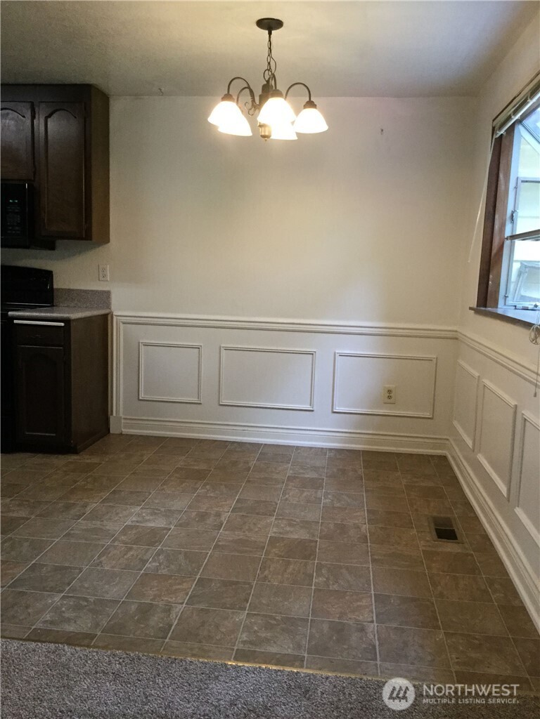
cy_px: 360
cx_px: 270
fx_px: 645
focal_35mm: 31
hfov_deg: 45.4
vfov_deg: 58.4
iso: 125
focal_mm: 3.3
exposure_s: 1/30
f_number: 2.4
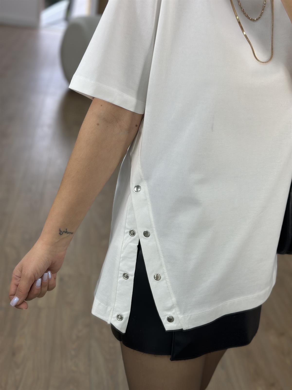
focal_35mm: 48
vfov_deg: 39.7
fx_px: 540
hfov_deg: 30.3
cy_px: 195
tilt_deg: -46.3
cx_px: 146
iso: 80
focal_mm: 6.86
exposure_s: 1/214
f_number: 1.78
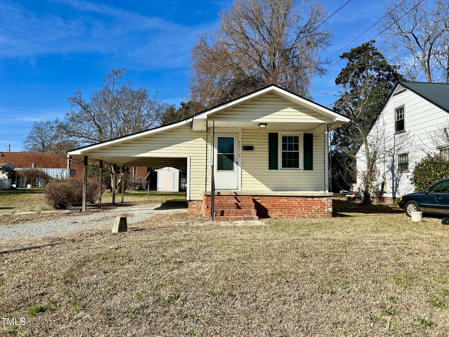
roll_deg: +0.0
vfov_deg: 53.1
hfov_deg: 67.3
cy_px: 168
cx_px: 224
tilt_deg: +3.3
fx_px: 337
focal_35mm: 26
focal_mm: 5.7
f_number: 1.5
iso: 50
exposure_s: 1/4630
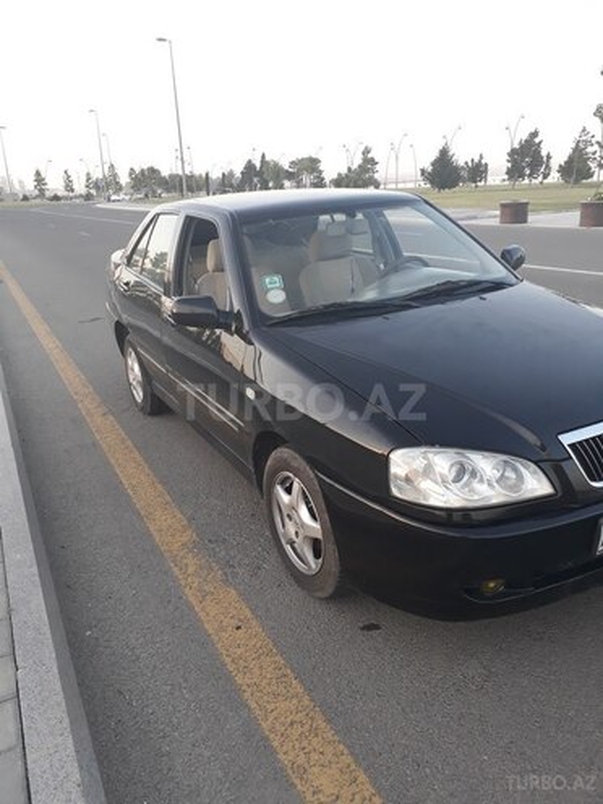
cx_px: 302
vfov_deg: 65.3
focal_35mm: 27
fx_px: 627
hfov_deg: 51.4
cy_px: 402
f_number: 1.9
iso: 80
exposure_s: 1/100
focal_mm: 3.6
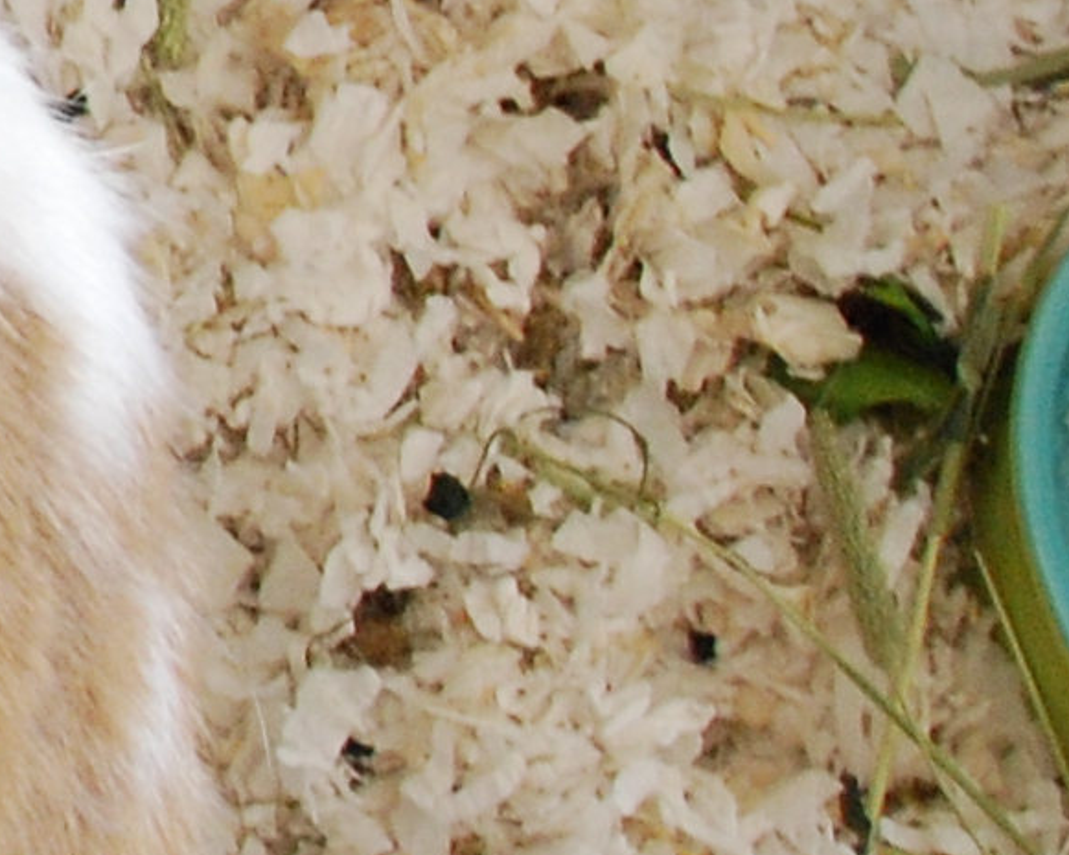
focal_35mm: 169
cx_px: -1290
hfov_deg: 10.2
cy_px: -412
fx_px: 5348
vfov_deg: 8.9
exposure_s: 1/125
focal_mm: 18
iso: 800
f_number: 3.5
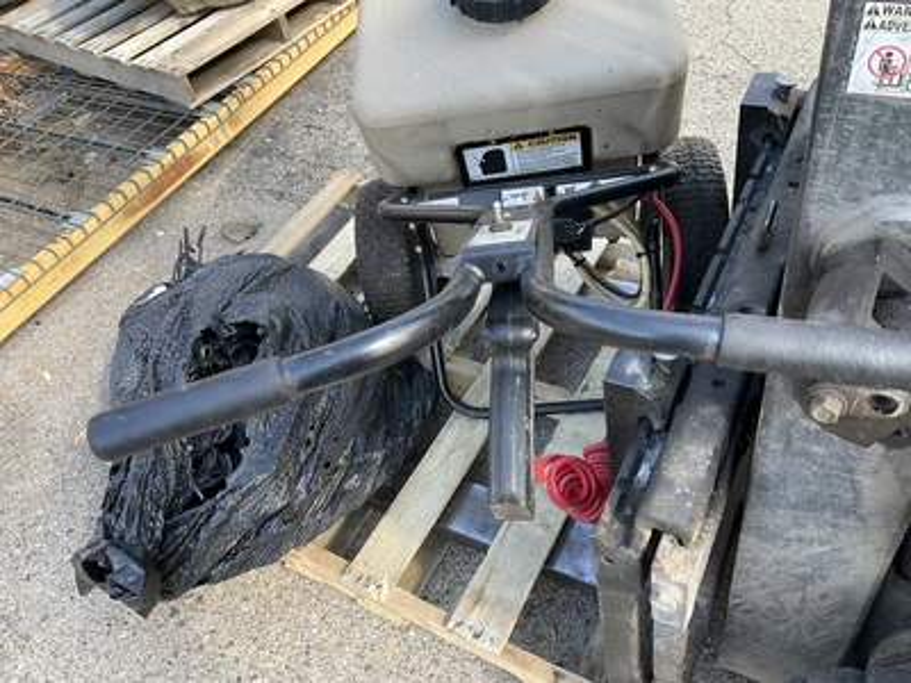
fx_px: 763
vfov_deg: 48.2
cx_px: 456
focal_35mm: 29
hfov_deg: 61.7
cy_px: 342
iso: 16
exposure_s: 1/122
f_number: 1.8
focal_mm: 3
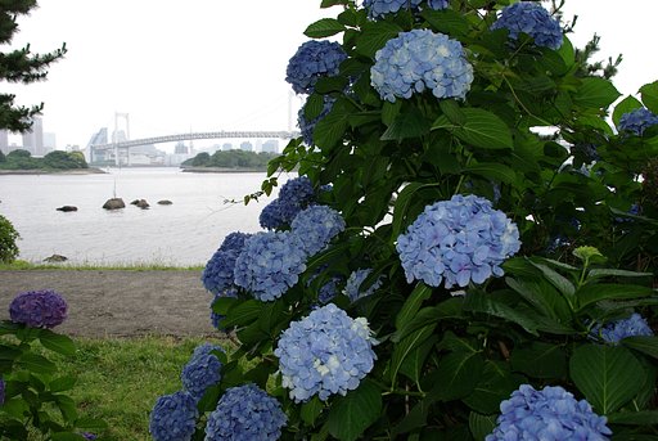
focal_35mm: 33
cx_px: 329
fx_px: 604
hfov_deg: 57.2
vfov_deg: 40.1
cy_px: 220
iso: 100
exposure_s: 1/40
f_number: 6.3
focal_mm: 22
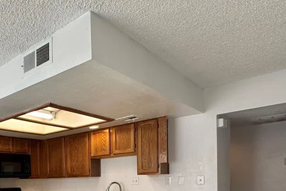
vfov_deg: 37.0
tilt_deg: -1.7
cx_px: 12
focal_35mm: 32
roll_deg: +1.0
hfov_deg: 49.8
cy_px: 190
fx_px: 254
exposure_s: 1/120
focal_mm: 2.22
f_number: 2.2
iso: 125
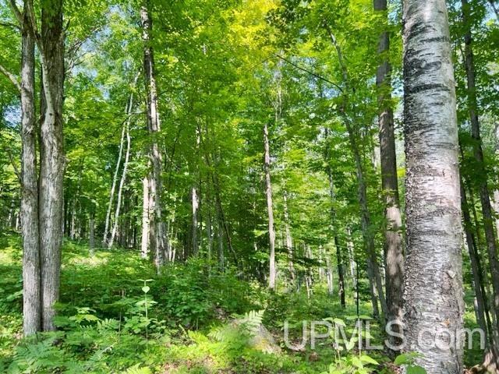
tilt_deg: +12.2
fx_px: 375
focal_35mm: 26
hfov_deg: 67.3
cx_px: 250
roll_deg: +4.6
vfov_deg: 53.1
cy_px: 187
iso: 50
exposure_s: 1/361
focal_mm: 5.7
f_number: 1.5
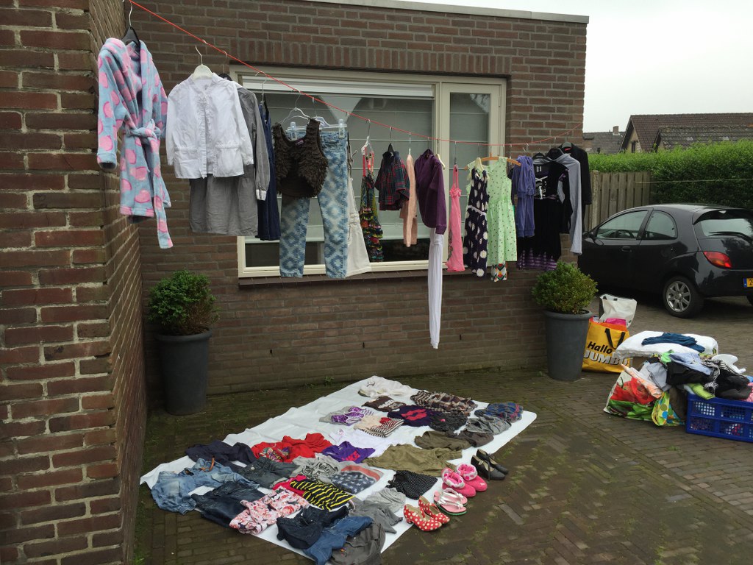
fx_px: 631
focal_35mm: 29
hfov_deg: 61.7
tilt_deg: -6.5
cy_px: 282
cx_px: 376
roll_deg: -0.1
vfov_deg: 48.2
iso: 32
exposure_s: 1/549
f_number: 2.2
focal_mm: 4.15
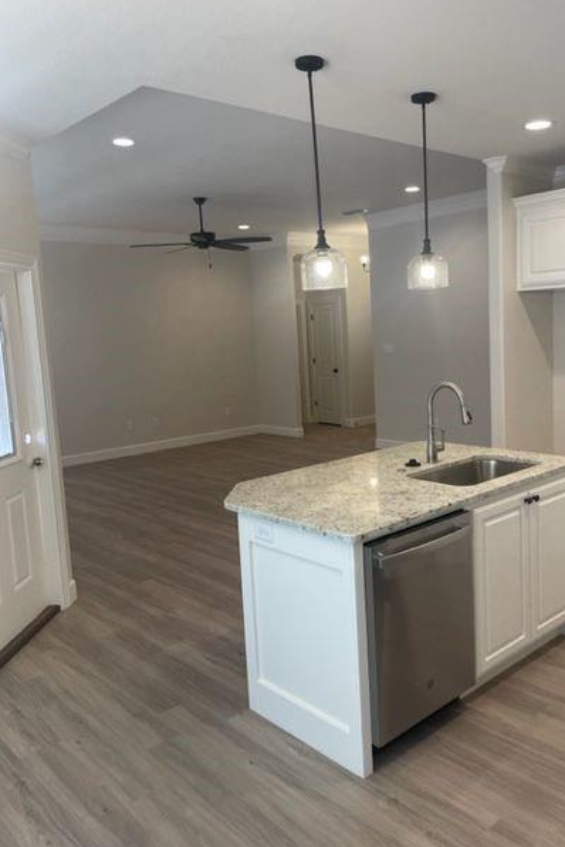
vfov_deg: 63.6
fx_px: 683
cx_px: 328
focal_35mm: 29
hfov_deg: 44.8
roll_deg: +2.8
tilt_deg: -6.2
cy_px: 413
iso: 80
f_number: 1.6
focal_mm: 4.2
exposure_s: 1/120
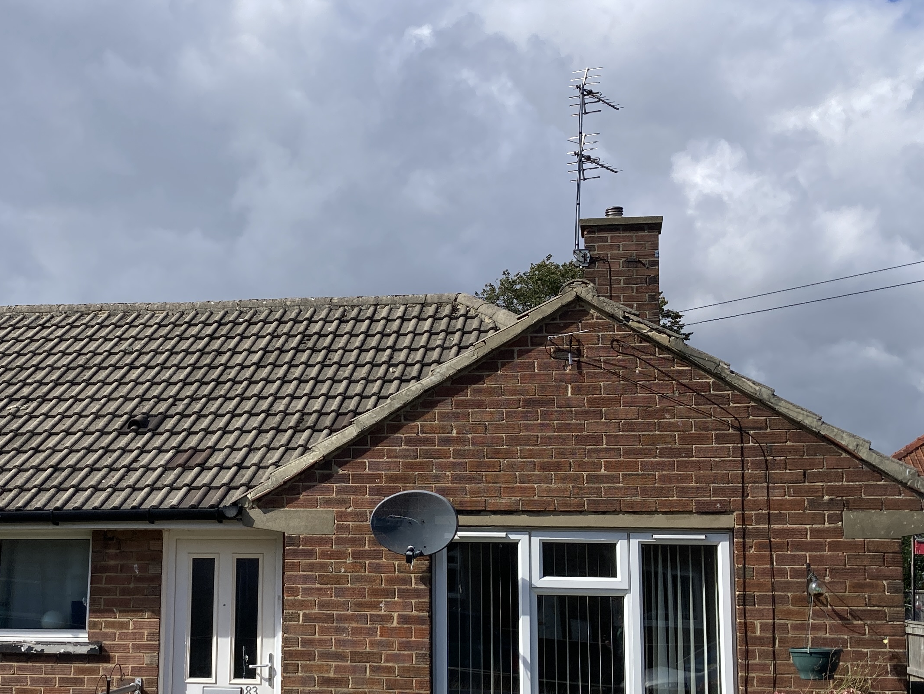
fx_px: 1415
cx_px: 329
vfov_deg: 27.5
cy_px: 410
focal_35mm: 53
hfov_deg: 35.9
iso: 20
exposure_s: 1/2525
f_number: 1.8
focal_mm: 3.99
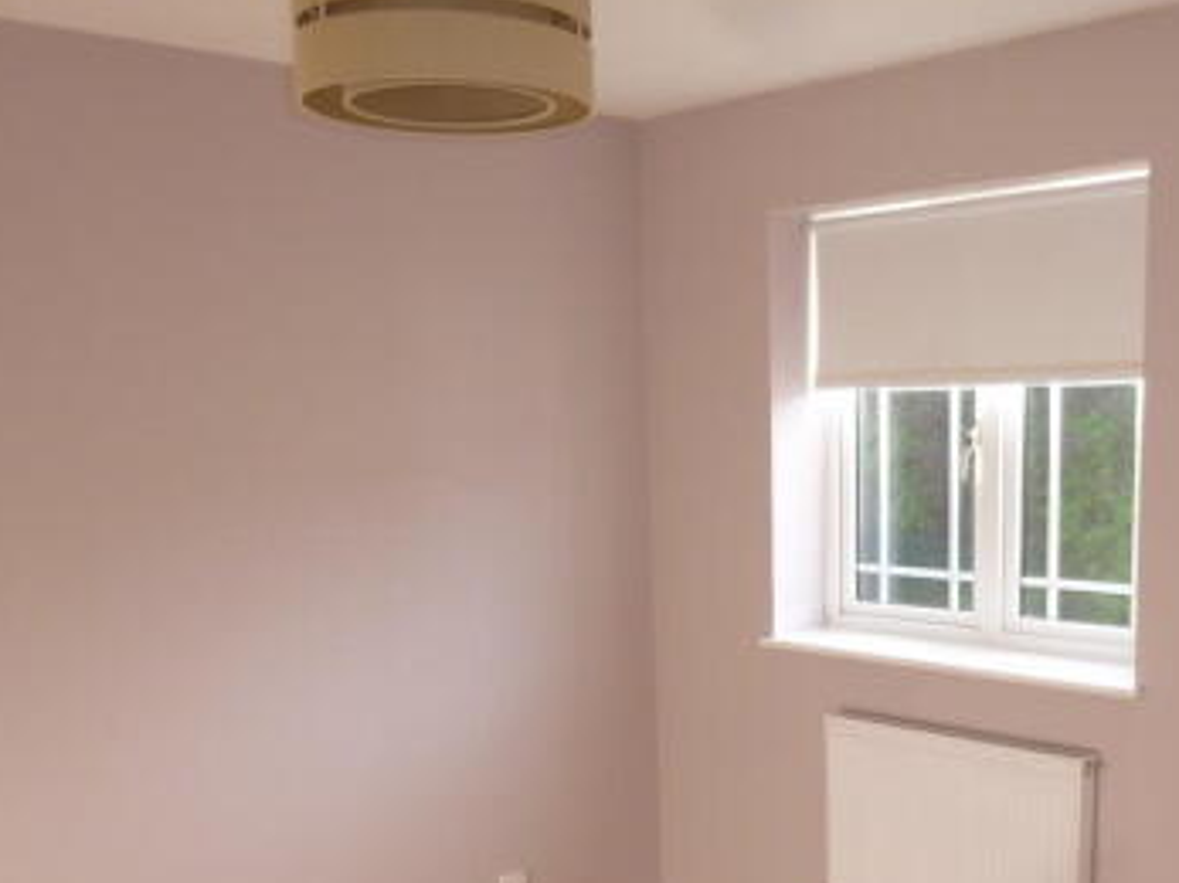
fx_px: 1430
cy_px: 722
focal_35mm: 42
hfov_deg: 44.0
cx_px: 804
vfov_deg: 33.2
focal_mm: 4.5
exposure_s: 1/80
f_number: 3.1
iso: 100
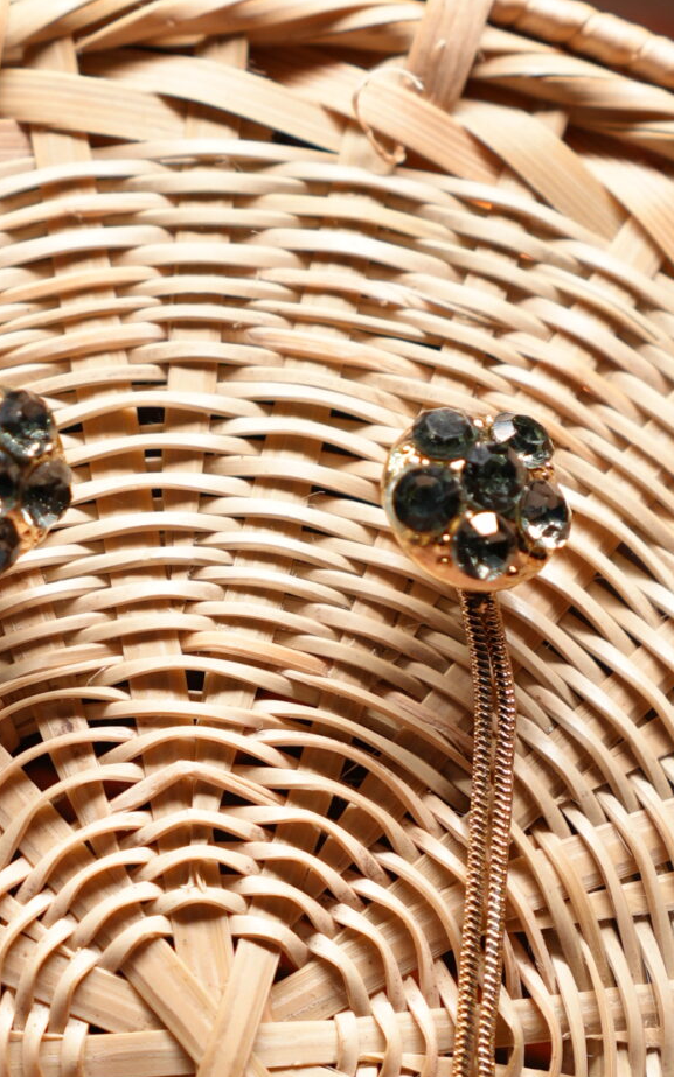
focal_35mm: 147
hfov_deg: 8.9
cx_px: 166
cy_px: 809
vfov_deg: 14.2
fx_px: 4320
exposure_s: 1/100
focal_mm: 35
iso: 160
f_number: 2.8
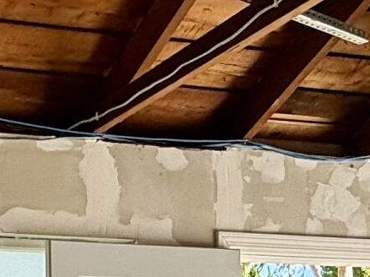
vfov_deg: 14.2
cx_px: -114
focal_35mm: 96
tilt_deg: +0.7
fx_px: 1026
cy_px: 445
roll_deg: +1.1
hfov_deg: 18.9
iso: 64
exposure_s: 1/221
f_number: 2.2
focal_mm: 2.22
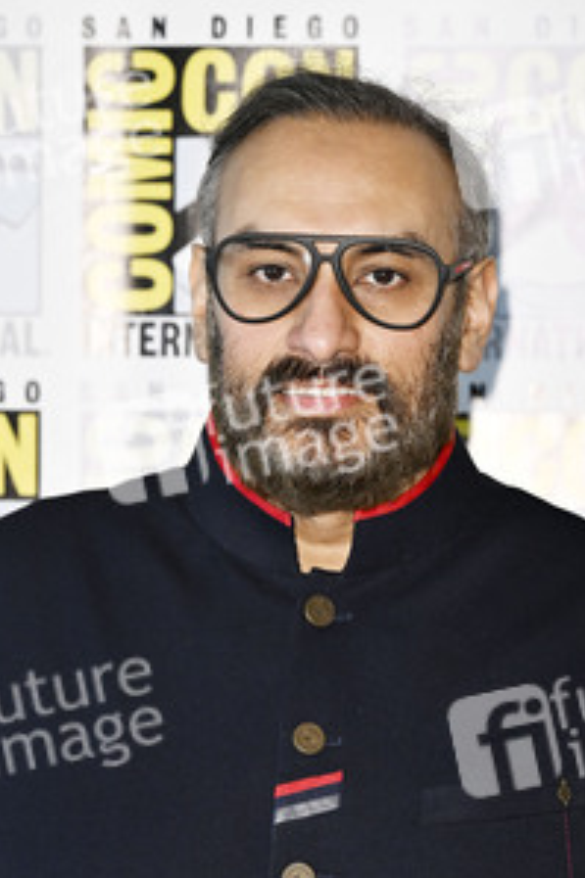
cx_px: 332
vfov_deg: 15.2
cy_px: 581
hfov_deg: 10.1
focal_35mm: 135
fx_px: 3294
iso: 1250
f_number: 5
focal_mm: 101
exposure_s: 1/250
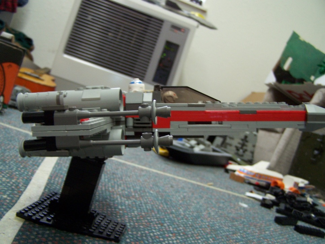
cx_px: 162
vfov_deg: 37.7
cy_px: 122
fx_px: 357
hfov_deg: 49.0
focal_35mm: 38
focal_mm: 6.3
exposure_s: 1/15
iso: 140
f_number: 2.8
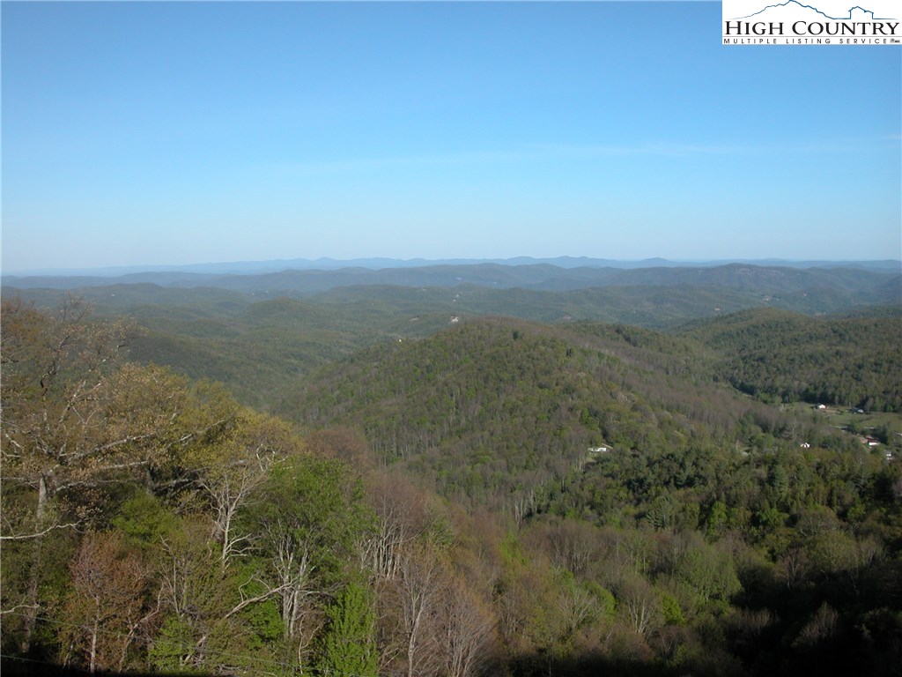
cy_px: 338
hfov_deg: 54.0
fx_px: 886
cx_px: 451
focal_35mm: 34
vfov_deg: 41.8
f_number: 6.3
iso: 100
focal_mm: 8.9
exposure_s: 1/378
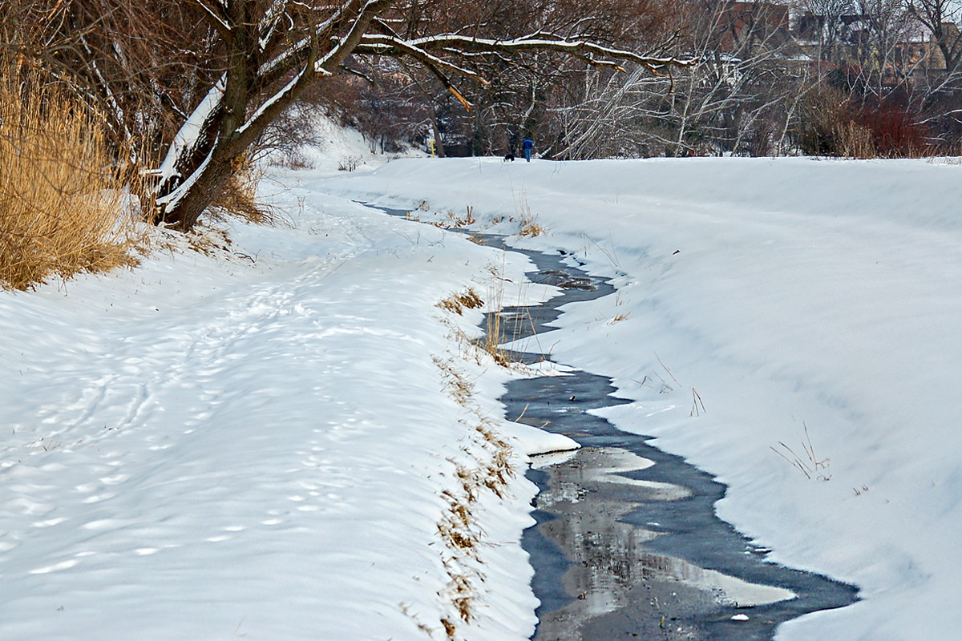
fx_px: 3407
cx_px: 481
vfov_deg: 10.8
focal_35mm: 128
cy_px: 320
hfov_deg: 16.1
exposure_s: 1/350
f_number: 8
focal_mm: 85
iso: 200
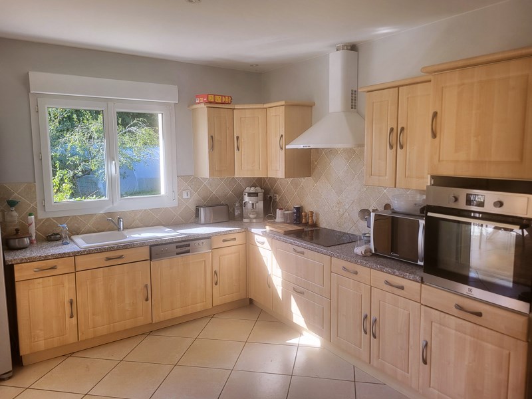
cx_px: 266
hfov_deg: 67.3
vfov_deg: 53.1
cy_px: 200
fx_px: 400
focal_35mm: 26
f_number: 1.8
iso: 40
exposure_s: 1/145
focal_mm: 5.4
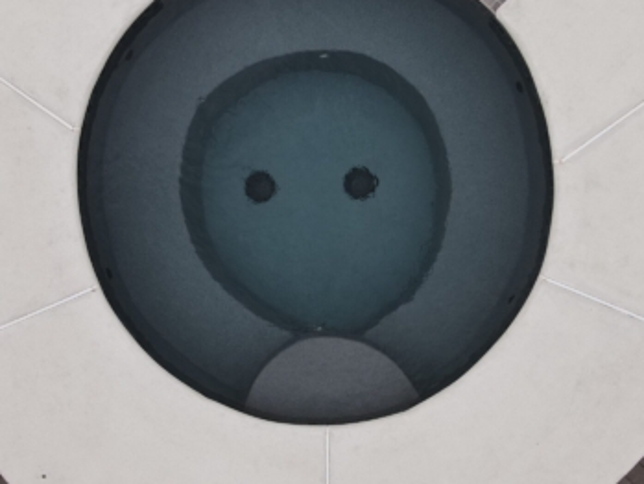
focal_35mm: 44
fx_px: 819
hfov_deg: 42.9
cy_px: 248
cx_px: 317
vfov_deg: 32.9
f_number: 2.8
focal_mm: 4.5
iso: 110
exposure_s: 1/25
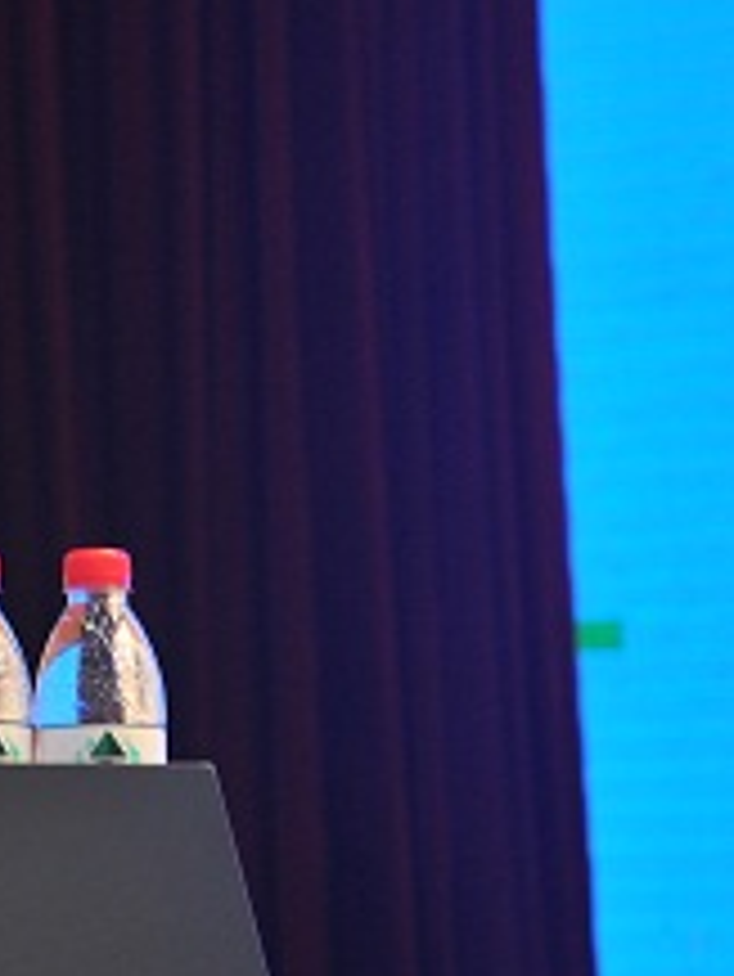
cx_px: -473
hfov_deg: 9.7
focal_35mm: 148
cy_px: 394
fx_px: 4180
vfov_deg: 13.3
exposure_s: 1/125
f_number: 4.5
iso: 1600
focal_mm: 62
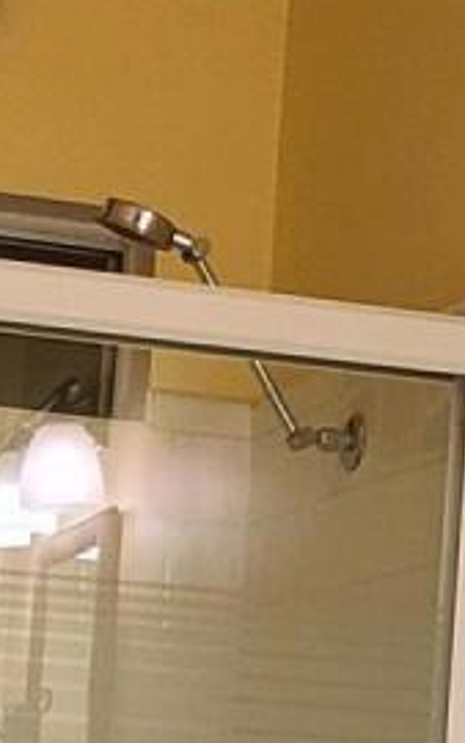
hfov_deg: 12.6
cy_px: 911
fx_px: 2066
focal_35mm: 102
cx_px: -63
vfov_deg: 19.1
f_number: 2.2
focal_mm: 2.2
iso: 200
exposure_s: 1/60
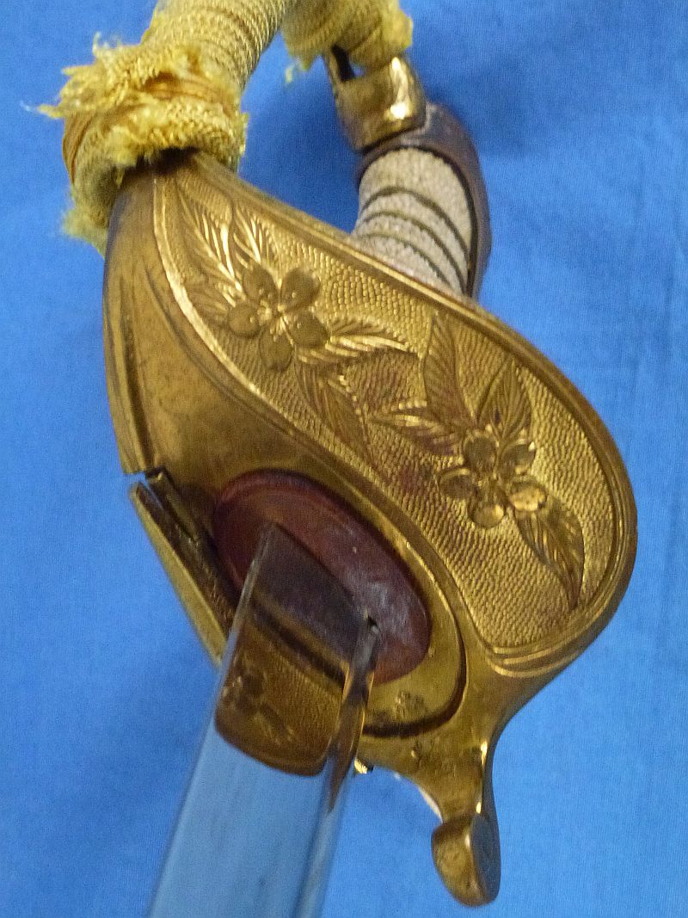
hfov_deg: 18.0
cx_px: 344
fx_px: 2173
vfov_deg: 23.8
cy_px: 459
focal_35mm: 82
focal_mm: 14.8
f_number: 4.8
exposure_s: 1/125
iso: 800
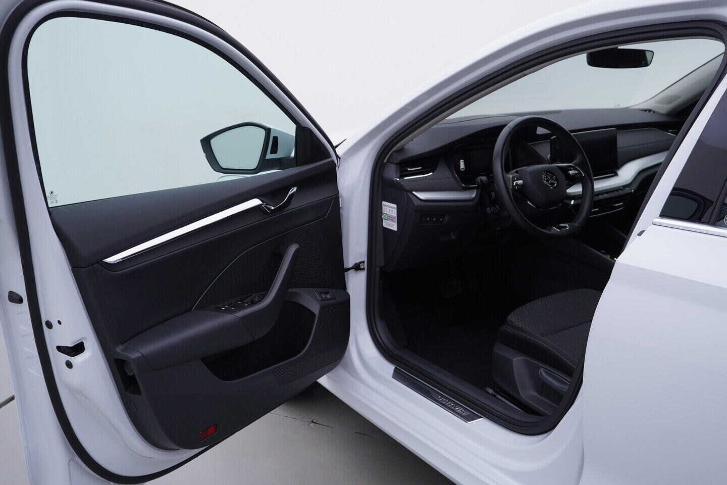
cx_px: 364
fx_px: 727
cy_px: 242
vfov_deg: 36.9
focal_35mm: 36
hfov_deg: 53.1
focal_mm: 24
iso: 125
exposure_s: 1/80
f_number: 4
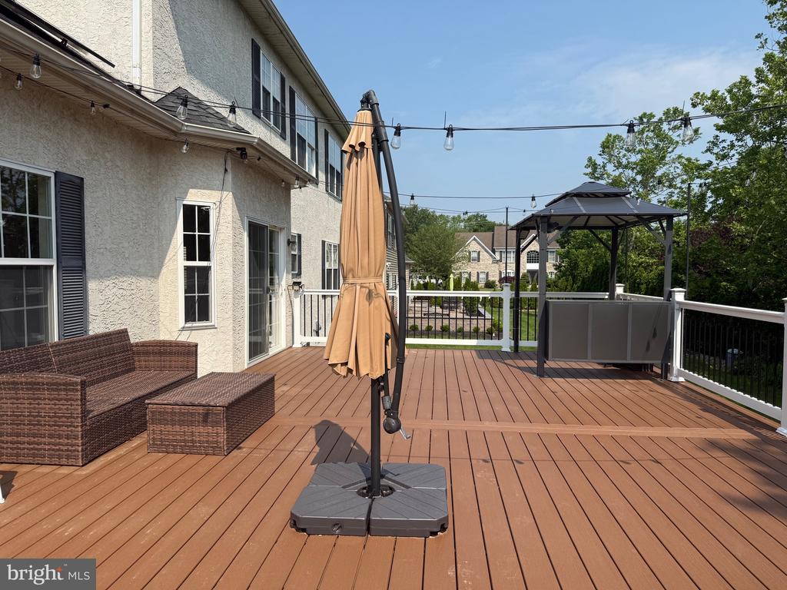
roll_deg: -1.3
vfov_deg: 56.8
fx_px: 546
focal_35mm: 24
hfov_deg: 71.6
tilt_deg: -3.0
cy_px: 295
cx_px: 394
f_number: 1.78
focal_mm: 6.76
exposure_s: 1/5319
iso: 80
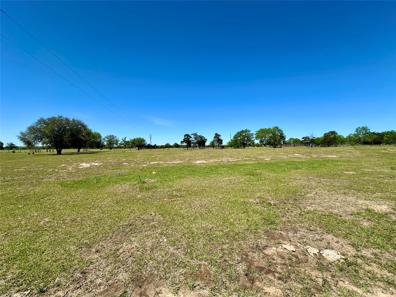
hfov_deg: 102.1
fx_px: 160
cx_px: 198
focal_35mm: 14
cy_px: 148
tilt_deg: -0.1
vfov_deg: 85.7
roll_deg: +0.5
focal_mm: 2.22
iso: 50
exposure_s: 1/2257
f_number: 2.2
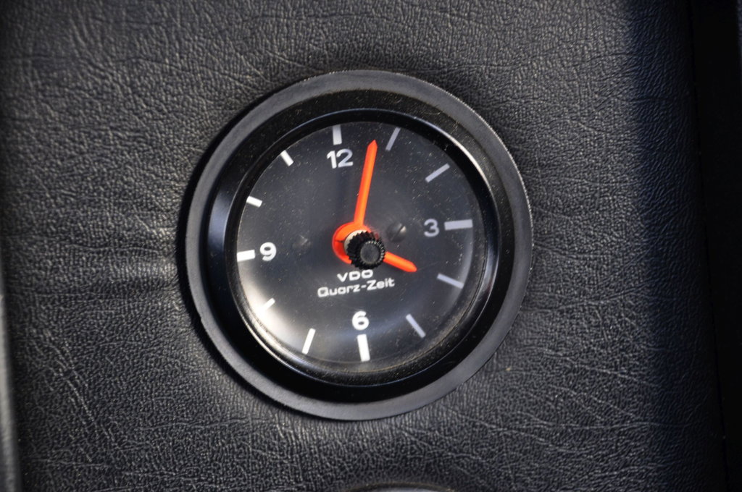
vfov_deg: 7.5
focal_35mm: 183
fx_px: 3767
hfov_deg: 11.2
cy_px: 246
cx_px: 371
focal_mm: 122
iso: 500
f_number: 5.6
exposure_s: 1/6
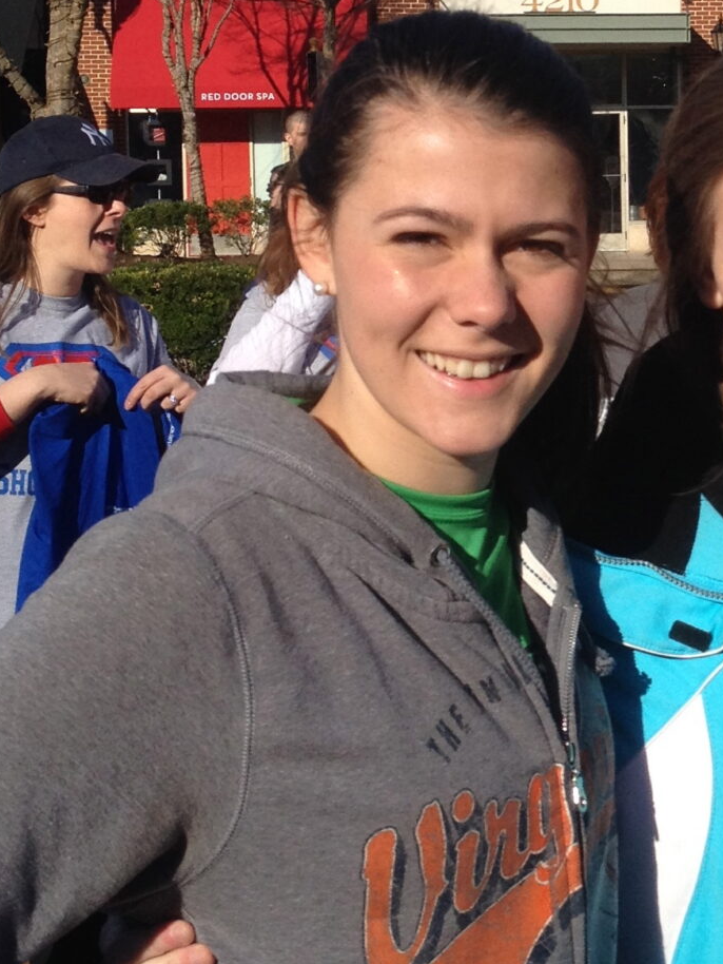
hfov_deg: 14.8
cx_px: 753
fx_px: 2728
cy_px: 324
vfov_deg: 20.0
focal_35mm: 98
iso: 50
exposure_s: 1/2304
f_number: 2.4
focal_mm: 4.28
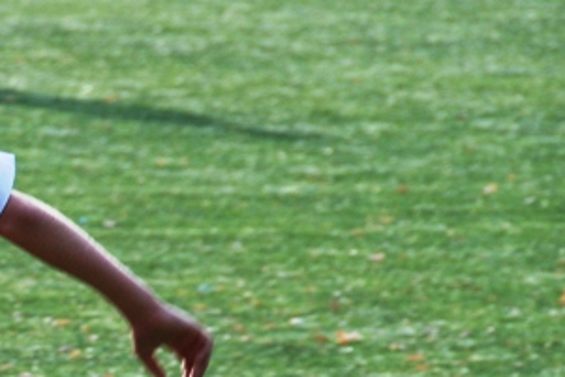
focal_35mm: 765
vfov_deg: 1.8
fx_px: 12011
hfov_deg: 2.7
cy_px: 472
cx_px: -340
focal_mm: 150
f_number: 5.6
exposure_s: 1/250
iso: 400
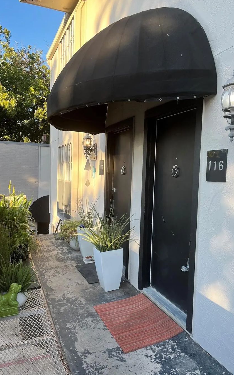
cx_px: 132
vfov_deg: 66.5
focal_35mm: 28
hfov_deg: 44.4
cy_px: 188
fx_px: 286
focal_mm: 5.1
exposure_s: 1/397
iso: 50
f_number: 1.6
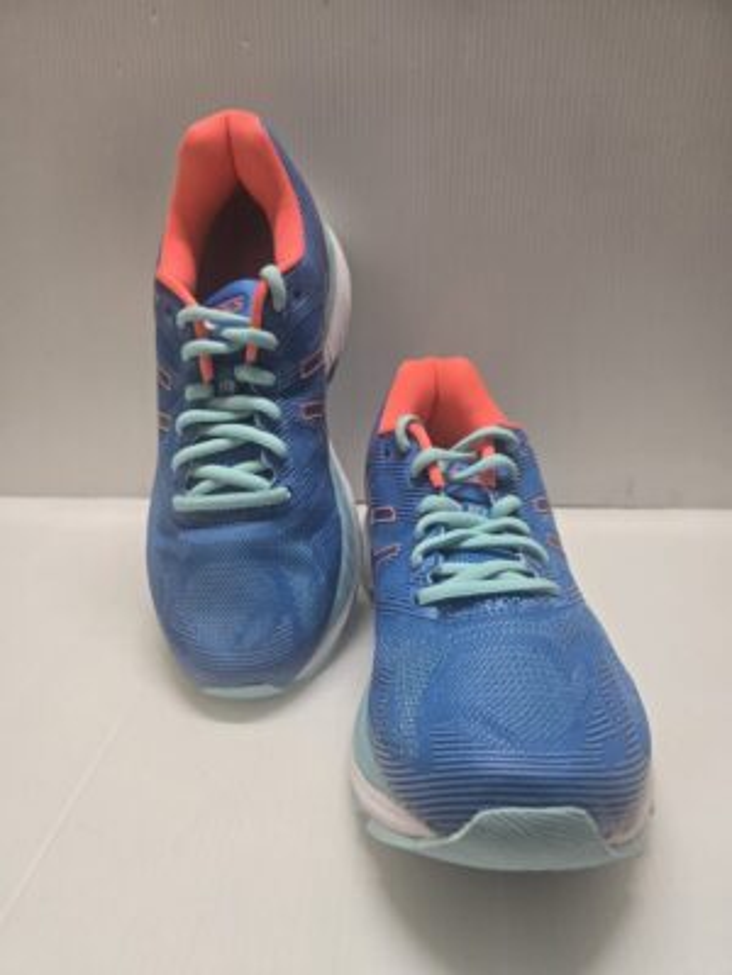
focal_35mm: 23
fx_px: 648
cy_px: 488
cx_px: 366
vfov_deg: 73.9
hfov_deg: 58.9
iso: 125
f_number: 1.8
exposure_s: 1/120
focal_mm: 5.4
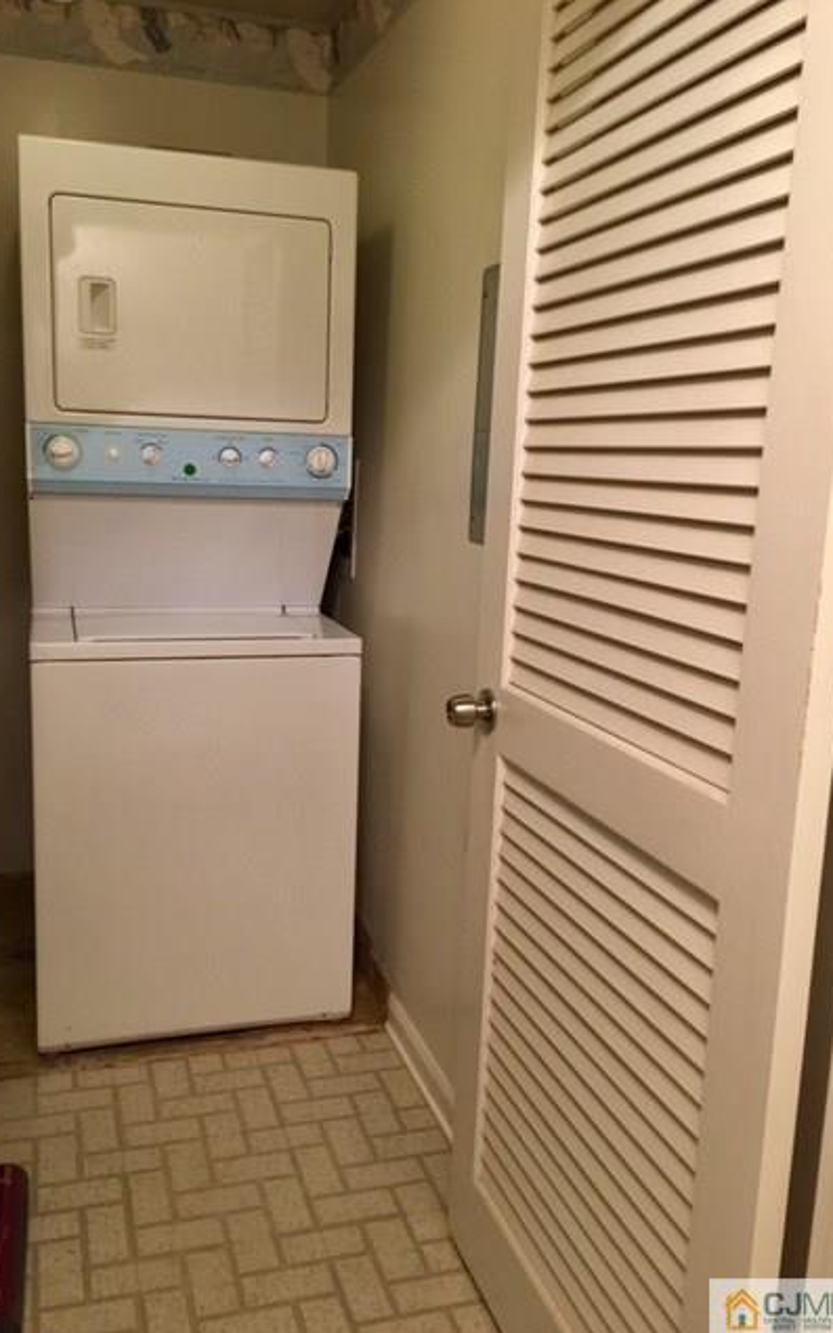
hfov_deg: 40.6
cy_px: 668
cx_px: 407
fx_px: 1126
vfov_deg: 61.2
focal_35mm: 31
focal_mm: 4.15
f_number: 2.2
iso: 100
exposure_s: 1/10
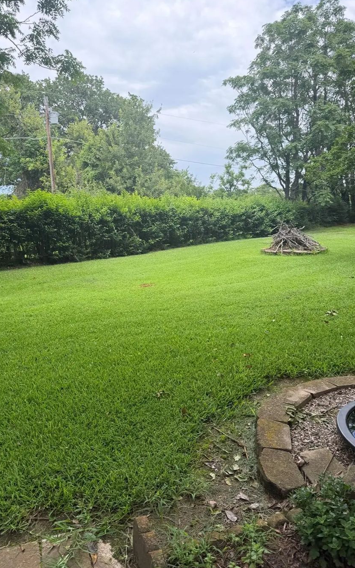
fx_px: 402
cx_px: 165
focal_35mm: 26
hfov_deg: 47.6
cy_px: 285
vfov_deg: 70.4
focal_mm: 6.76
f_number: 1.78
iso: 80
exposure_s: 1/1046
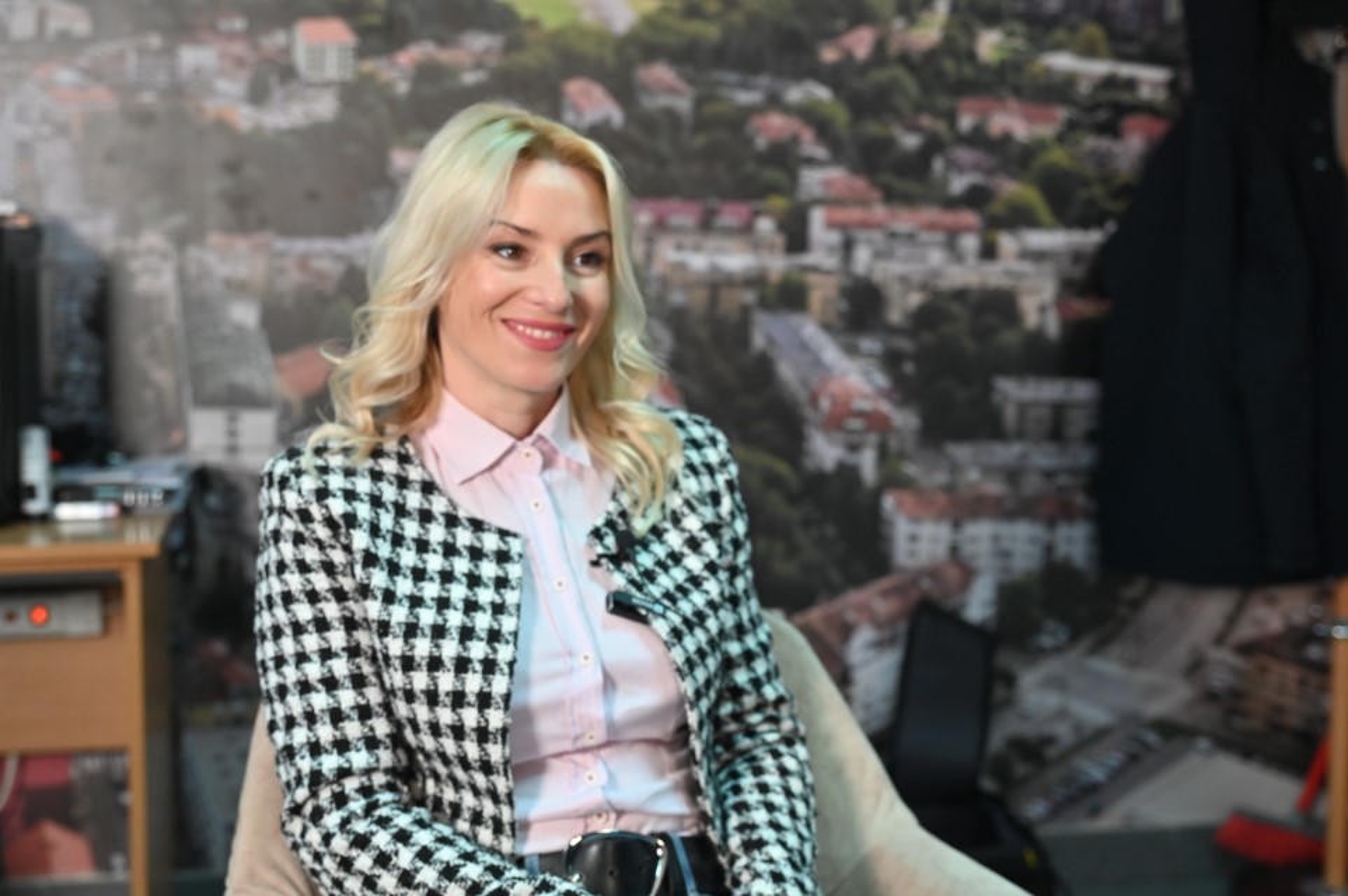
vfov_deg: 26.4
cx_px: 674
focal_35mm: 51
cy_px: 448
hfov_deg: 38.9
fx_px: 1908
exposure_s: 1/250
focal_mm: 51
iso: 2200
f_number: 4
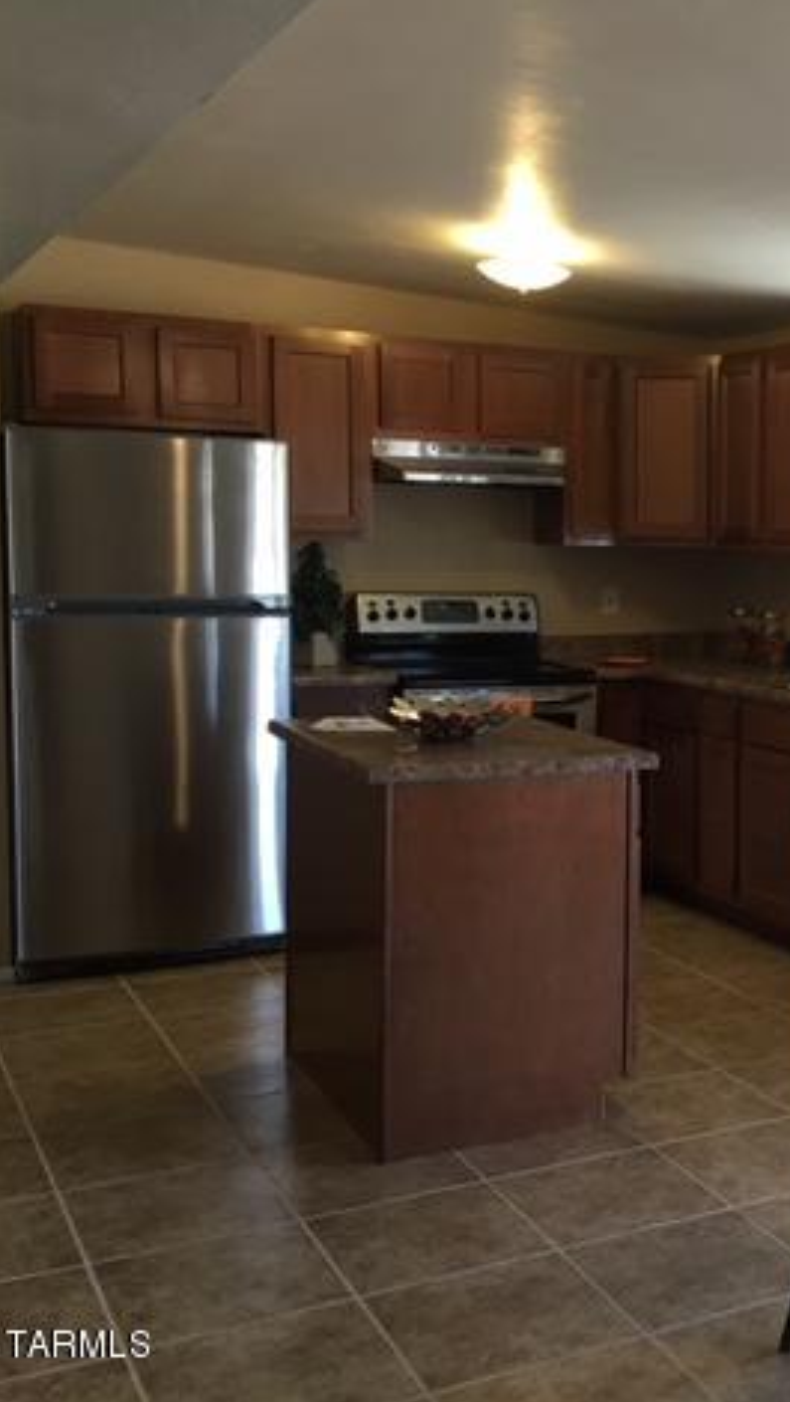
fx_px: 1598
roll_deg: -1.0
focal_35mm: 43
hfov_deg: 26.1
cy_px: 689
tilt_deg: -6.1
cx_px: 823
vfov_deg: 47.3
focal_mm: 4.15
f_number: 2.2
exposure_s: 1/30
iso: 32
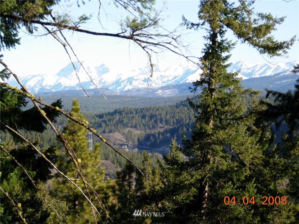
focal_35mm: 113
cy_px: 112
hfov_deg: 17.4
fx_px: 976
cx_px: 150
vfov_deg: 13.1
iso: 64
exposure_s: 1/235
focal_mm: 23.4
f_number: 4.9
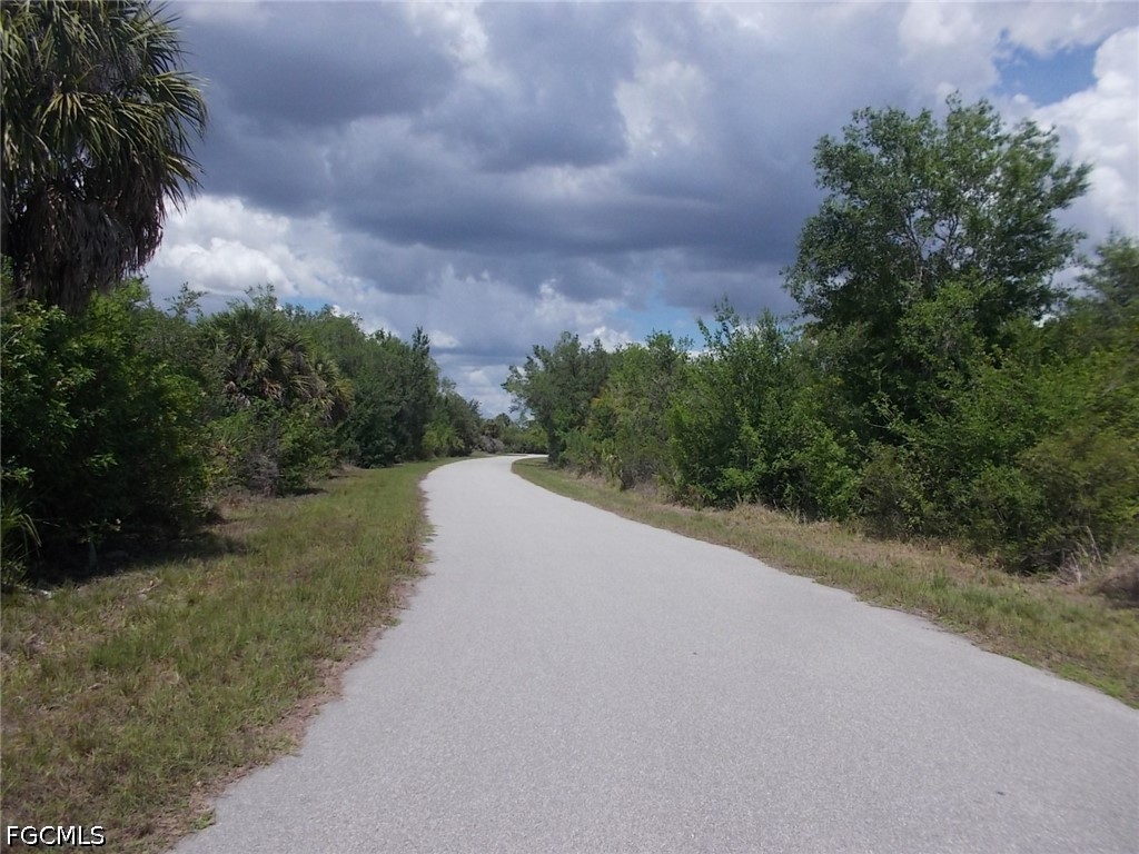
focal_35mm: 29
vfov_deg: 48.2
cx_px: 570
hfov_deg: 61.7
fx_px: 954
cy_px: 427
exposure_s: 1/1499
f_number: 3.3
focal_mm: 4.1
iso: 80
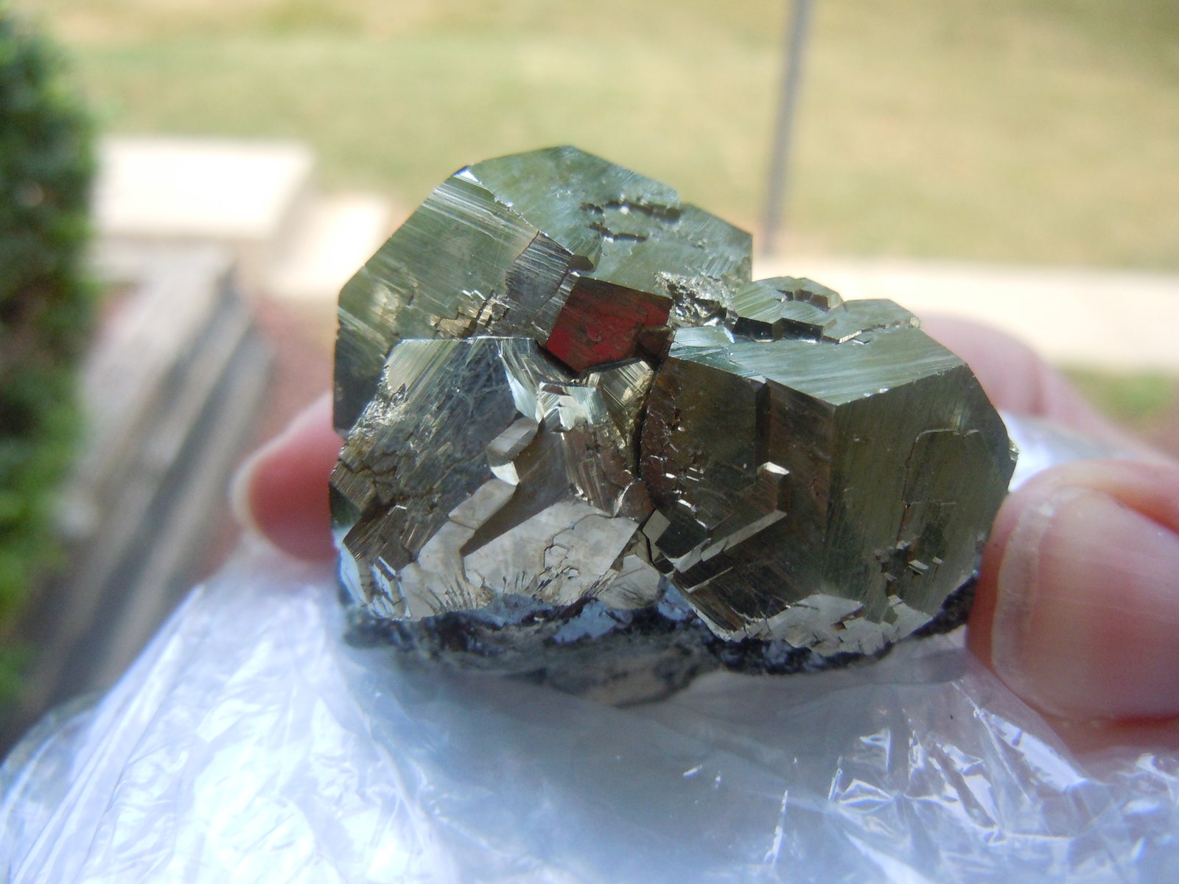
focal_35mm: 30
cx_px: 590
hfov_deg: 60.0
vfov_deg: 46.8
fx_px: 1022
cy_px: 442
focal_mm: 5.4
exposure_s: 1/40
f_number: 3.5
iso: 400
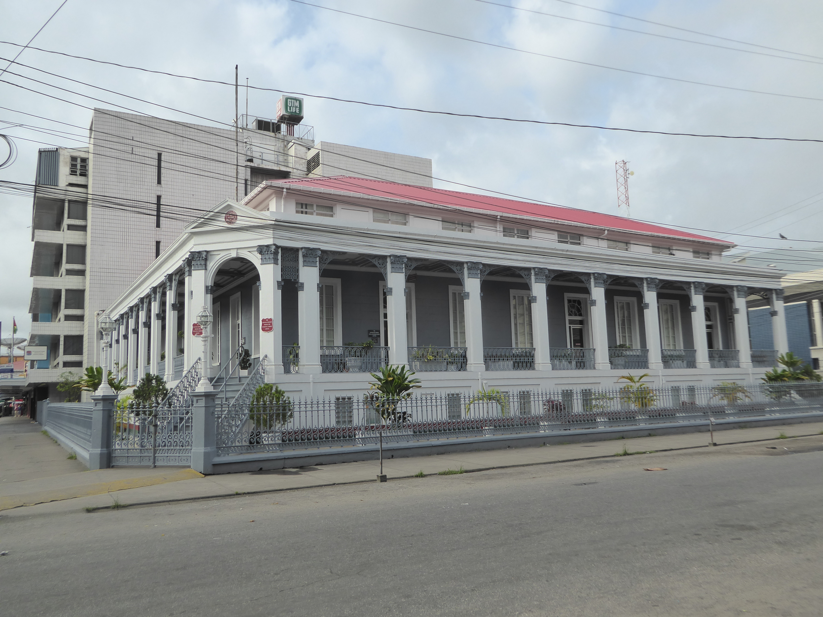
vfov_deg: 48.2
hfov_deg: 61.7
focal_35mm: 29
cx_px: 412
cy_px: 308
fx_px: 689
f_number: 3.5
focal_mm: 5
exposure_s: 1/640
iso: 160
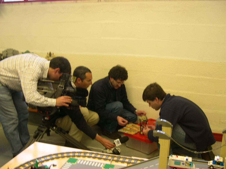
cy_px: 84
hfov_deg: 49.0
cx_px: 113
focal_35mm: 38
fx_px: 248
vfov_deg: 37.7
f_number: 2.8
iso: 100
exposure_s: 1/7
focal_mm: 8
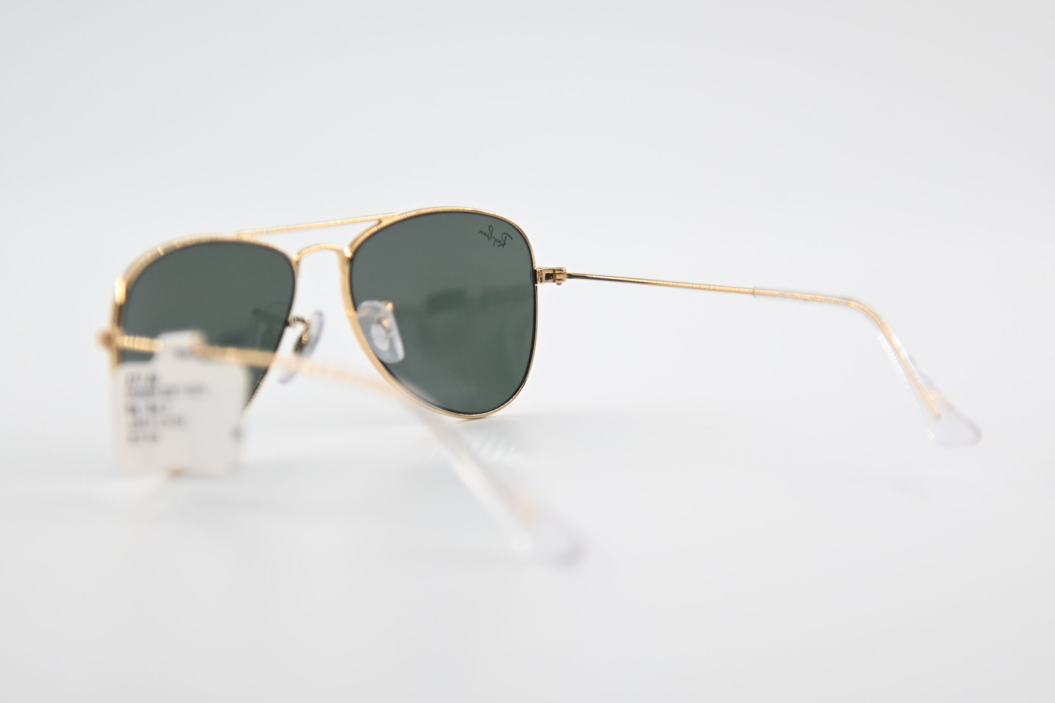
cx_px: 528
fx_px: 4044
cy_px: 352
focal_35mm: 138
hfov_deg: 14.9
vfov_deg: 9.9
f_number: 4
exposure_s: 1/640
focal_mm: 92
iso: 400
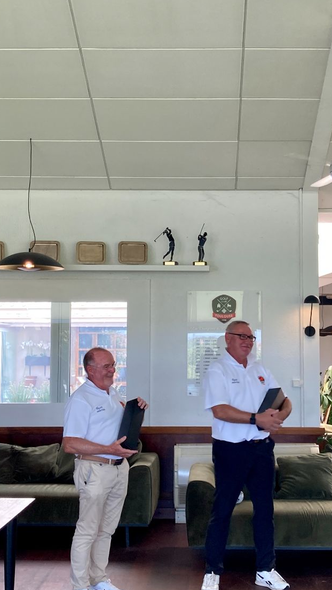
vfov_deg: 39.1
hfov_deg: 22.6
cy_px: 319
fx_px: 829
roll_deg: -0.4
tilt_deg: +4.1
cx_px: 197
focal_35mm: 53
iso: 64
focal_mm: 3.99
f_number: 1.8
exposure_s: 1/100
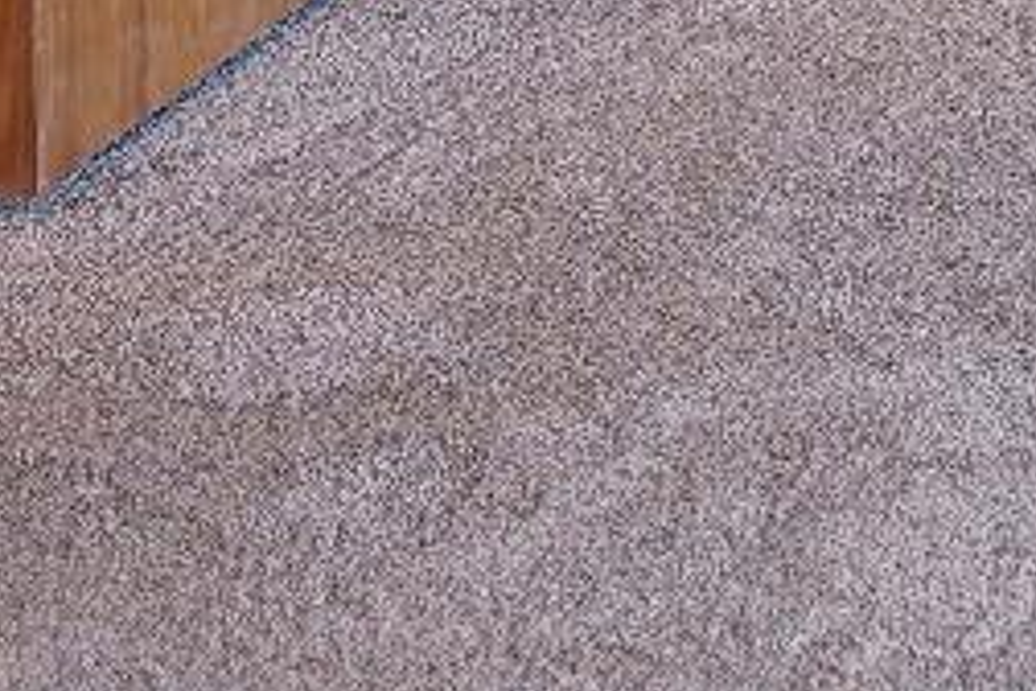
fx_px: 3597
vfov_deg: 9.0
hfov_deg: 13.1
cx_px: 2343
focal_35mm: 125
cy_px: -1345
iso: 100
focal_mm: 14
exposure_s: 1/40
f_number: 2.8
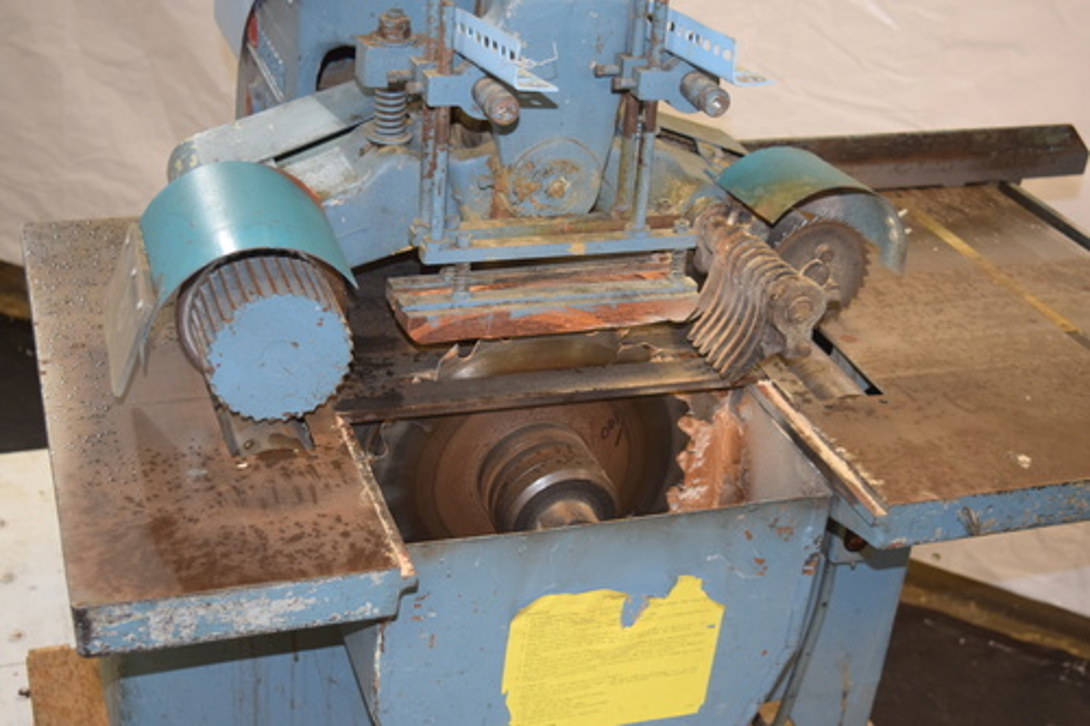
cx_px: 545
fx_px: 1544
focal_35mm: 51
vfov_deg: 26.5
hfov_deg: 38.9
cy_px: 363
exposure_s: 1/60
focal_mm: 34
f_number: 4.5
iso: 800
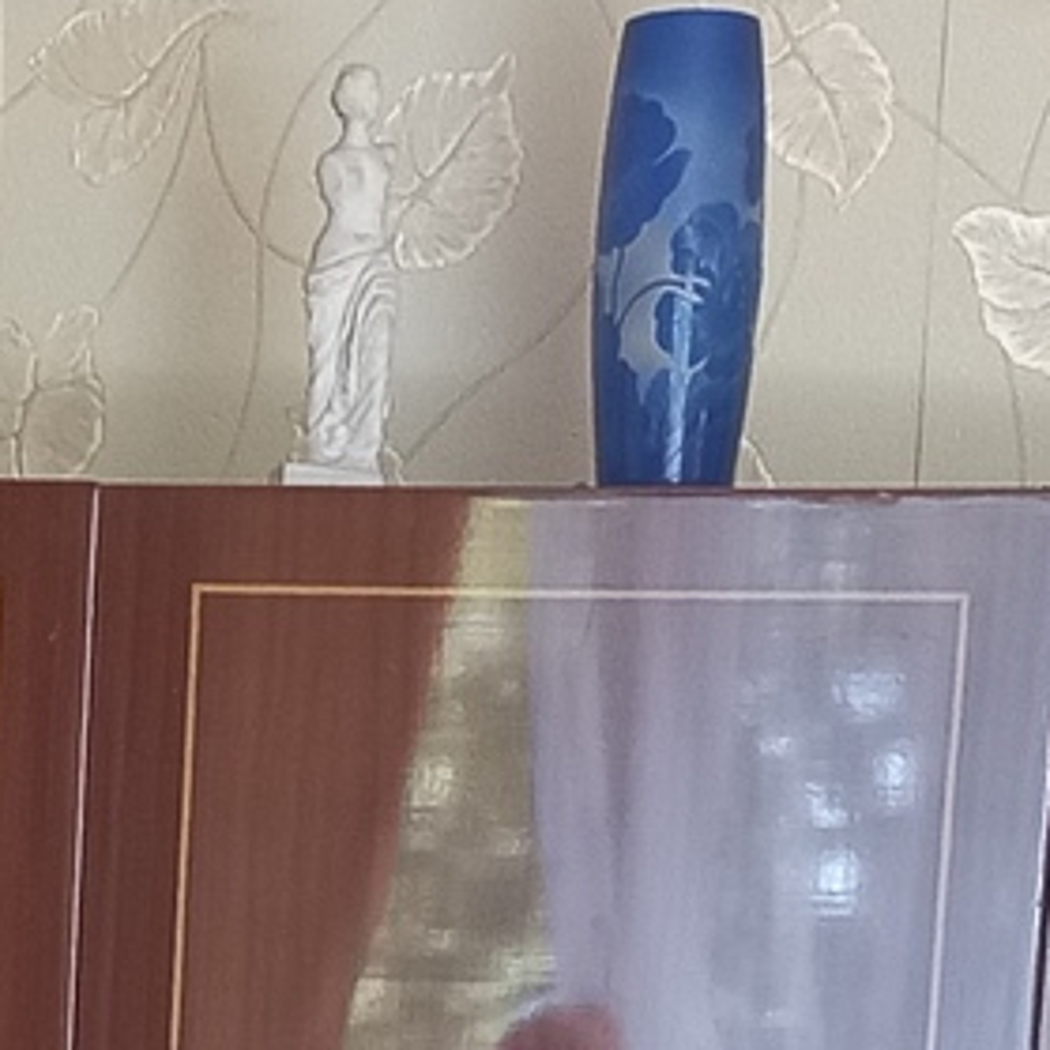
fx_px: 5559
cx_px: -369
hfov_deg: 10.5
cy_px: 2074
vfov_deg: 10.0
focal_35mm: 162
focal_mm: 4.6
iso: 200
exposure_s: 1/50
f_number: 1.8
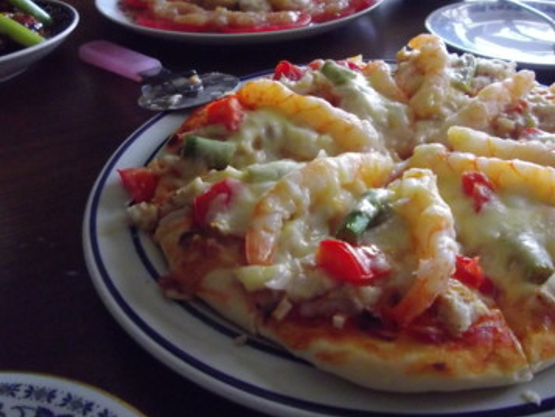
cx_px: 312
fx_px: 545
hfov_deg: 53.8
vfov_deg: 41.7
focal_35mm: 34
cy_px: 174
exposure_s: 1/40
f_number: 3.2
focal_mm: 4.9
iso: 800
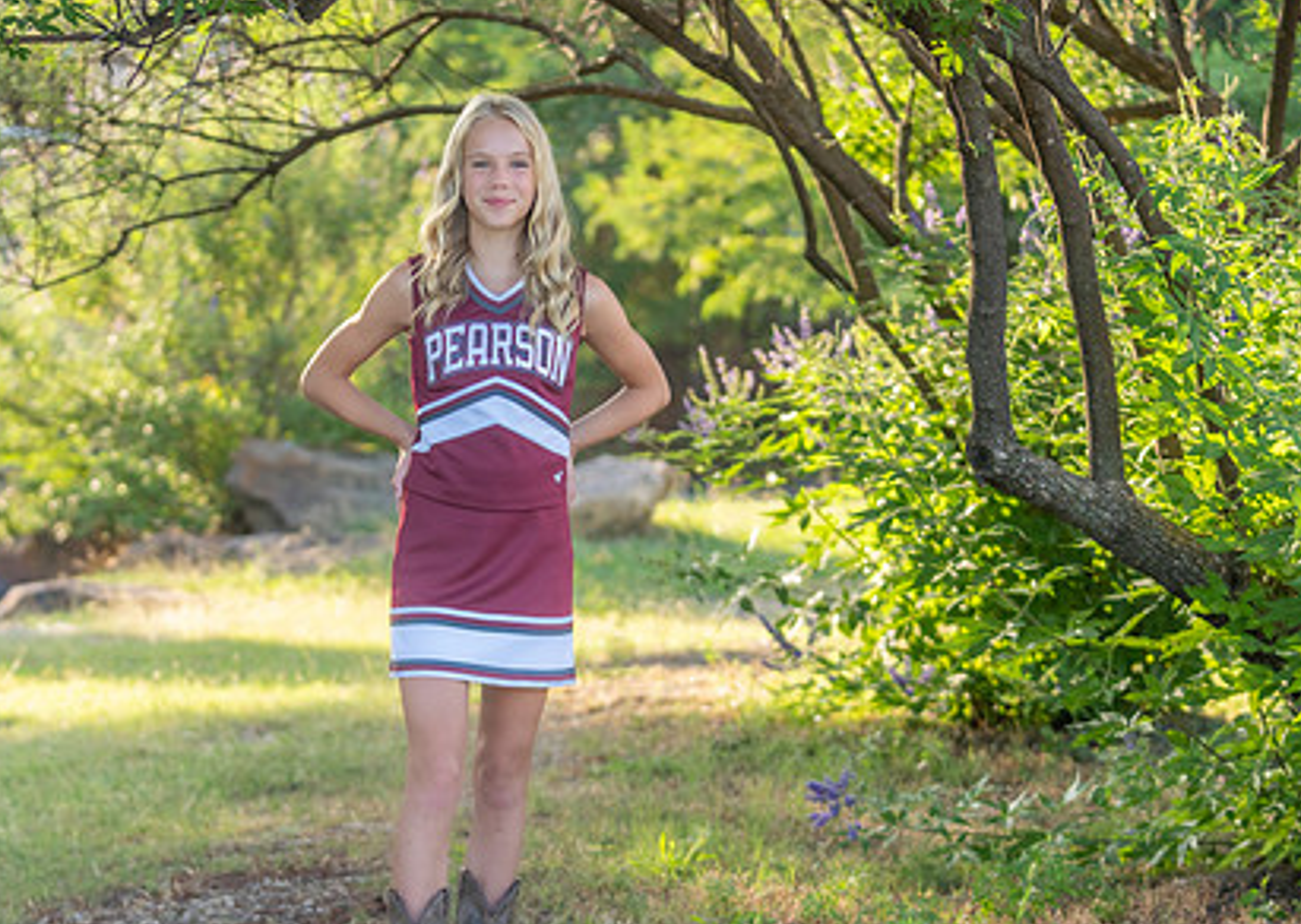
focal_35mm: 117
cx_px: 463
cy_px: 607
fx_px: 4315
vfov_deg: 12.2
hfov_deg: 17.1
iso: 250
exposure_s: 1/320
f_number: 2.8
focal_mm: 70
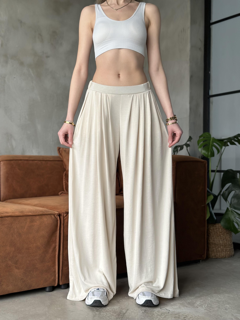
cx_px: 120
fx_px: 444
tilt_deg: +0.8
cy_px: 160
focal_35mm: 48
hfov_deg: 30.3
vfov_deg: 39.7
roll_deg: -0.7
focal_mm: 6.86
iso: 100
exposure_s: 1/121
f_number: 1.78
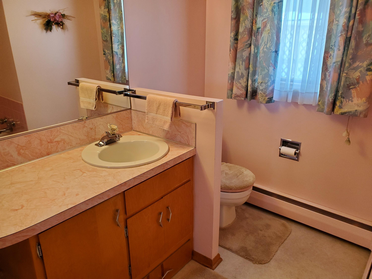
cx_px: 186
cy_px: 140
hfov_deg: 67.3
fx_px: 279
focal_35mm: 26
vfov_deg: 53.1
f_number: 2.4
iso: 250
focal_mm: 4.3
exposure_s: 1/59
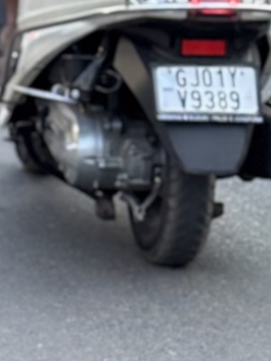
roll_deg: -0.6
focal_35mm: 321
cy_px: -72
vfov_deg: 6.1
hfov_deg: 4.5
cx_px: -505
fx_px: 3350
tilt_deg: -7.2
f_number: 1.6
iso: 32
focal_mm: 5.96
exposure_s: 1/132
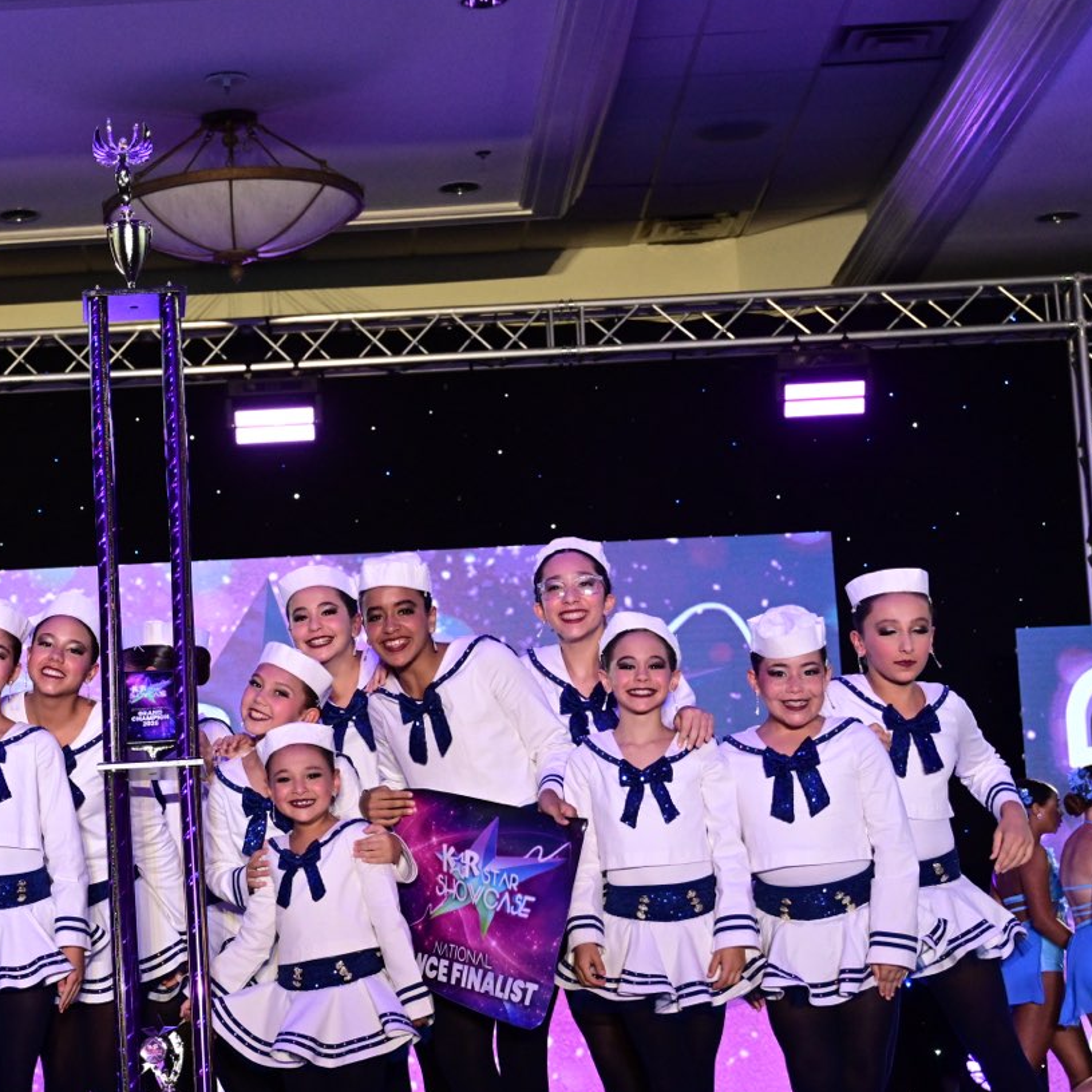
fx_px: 3212
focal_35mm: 90
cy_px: 563
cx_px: 28
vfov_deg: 19.3
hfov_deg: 18.8
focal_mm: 45
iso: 3200
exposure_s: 1/800
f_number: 4
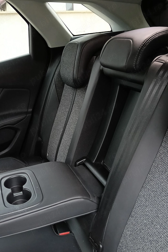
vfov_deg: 63.7
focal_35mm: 29
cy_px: 129
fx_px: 203
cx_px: 73
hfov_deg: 44.8
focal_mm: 3.98
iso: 1250
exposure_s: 1/14.3
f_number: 1.8
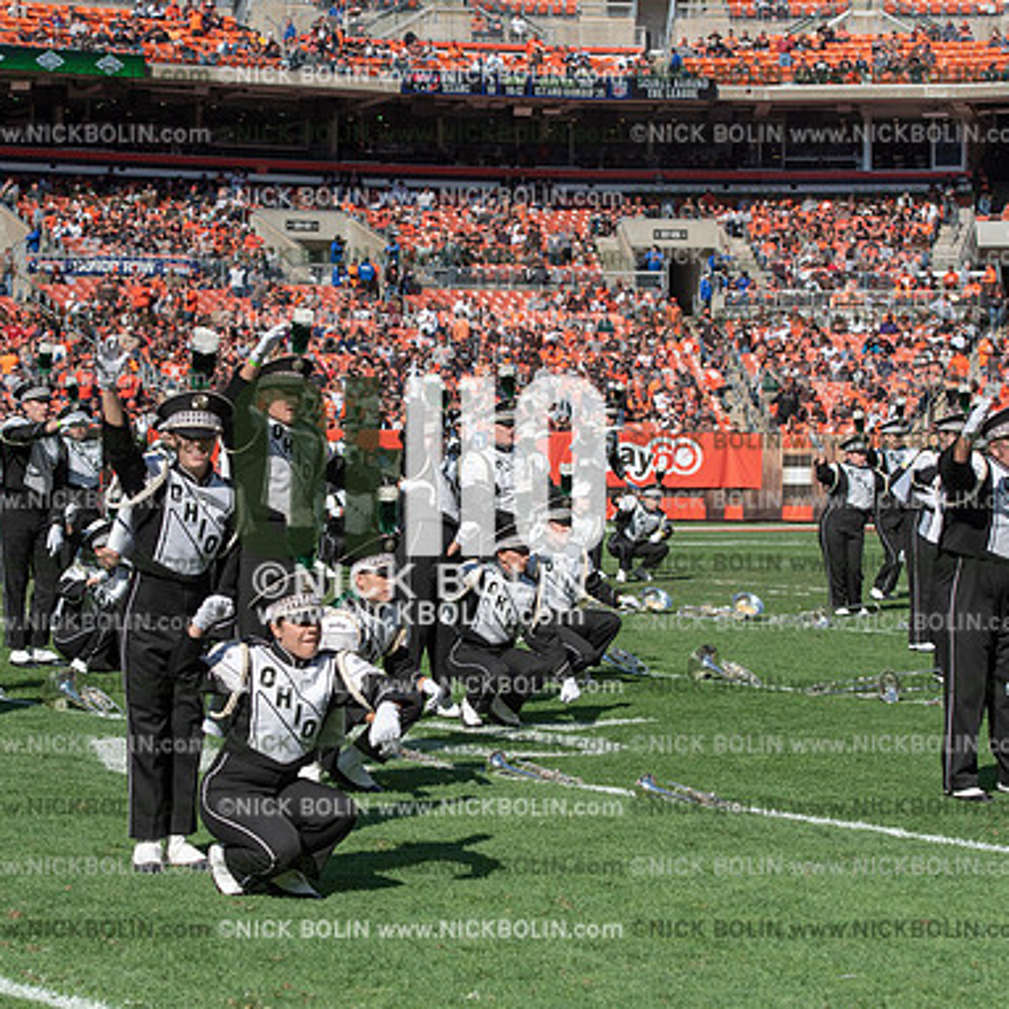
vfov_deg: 19.3
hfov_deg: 19.3
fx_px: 2968
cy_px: 502
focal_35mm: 90
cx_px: 419
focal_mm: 70
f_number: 5
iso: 400
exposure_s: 1/4000
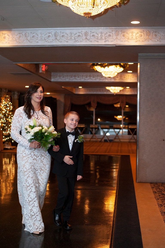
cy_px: 124
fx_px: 344
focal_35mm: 50
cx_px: 82
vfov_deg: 39.6
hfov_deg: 27.0
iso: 1250
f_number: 2.5
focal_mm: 50
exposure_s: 1/250
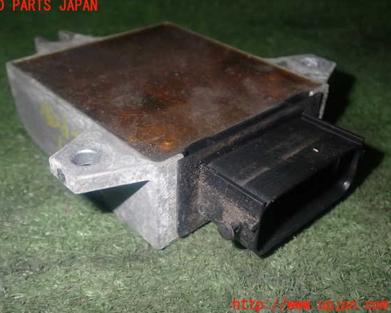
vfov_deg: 37.3
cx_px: 181
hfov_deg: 45.8
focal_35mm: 40
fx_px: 463
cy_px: 155
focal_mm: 6.83
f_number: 8
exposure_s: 1/40
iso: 320
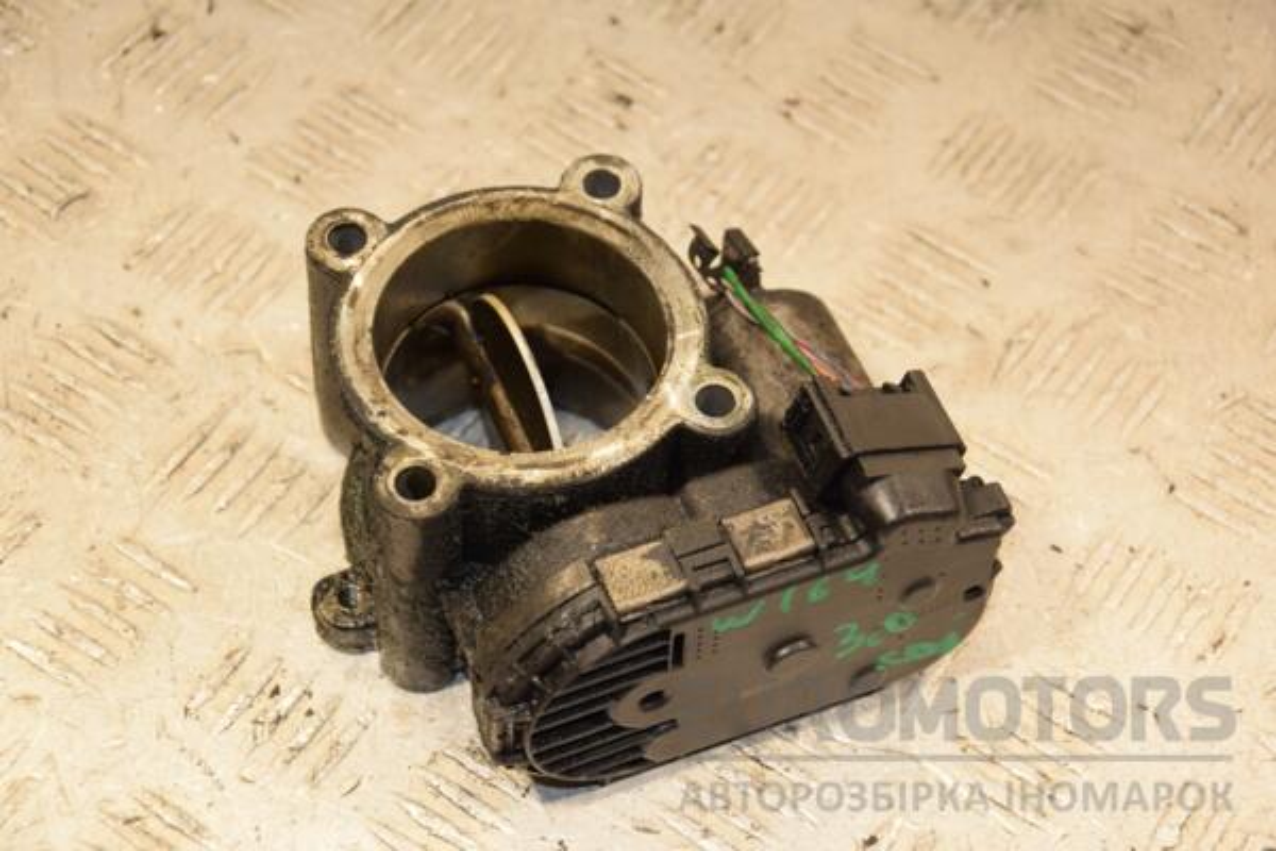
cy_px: 426
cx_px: 638
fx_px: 3296
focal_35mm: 93
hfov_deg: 21.9
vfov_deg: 14.7
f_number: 5.3
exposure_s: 1/160
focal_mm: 62
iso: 800
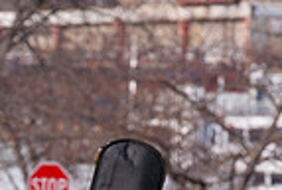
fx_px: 9561
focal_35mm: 1218
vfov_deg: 1.1
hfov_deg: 1.7
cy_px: 354
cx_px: 35
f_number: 8
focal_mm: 200
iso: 100
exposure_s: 1/250
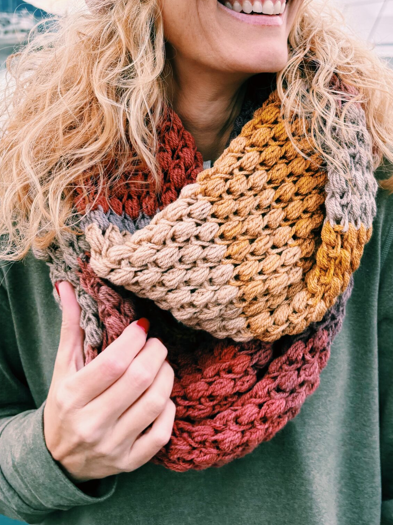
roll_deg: -0.8
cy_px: 145
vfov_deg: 41.9
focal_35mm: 44
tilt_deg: -8.7
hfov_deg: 32.9
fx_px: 666
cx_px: 206
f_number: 1.6
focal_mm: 5.96
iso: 50
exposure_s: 1/172
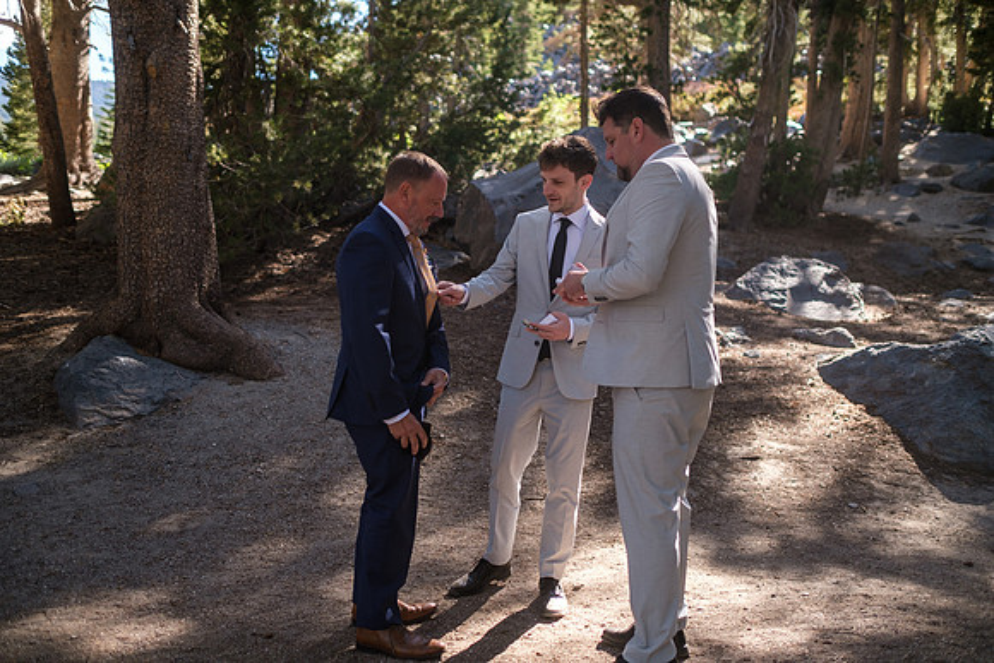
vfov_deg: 37.9
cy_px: 332
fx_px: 967
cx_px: 497
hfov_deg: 54.4
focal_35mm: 35
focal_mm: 23
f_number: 1.8
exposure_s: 1/640
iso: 160
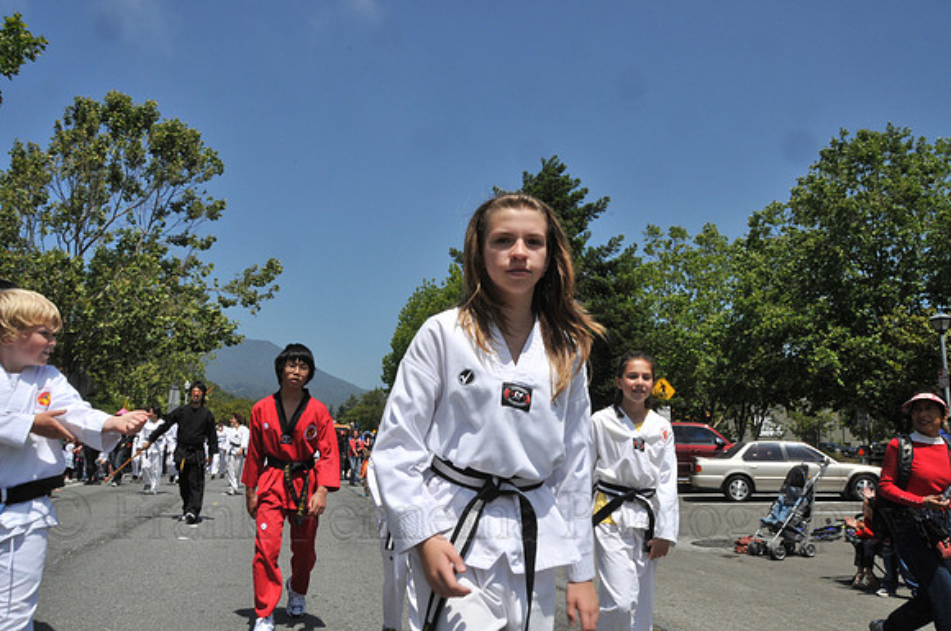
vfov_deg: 47.8
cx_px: 476
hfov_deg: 67.5
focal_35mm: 27
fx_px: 712
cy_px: 316
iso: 400
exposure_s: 1/250
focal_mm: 18
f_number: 22
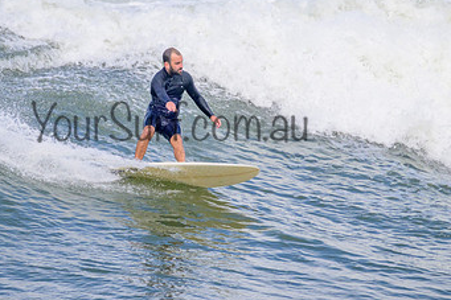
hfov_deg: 1.5
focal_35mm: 1361
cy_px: 110
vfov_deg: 1.0
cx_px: 168
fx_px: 17041
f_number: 11
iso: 800
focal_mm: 800
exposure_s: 1/2000
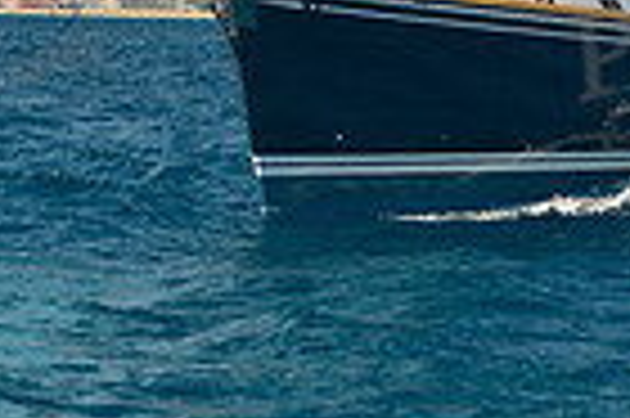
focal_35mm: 291
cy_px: -187
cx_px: 342
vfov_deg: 4.7
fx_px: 5087
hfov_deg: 7.1
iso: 200
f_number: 8
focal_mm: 70
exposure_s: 1/500
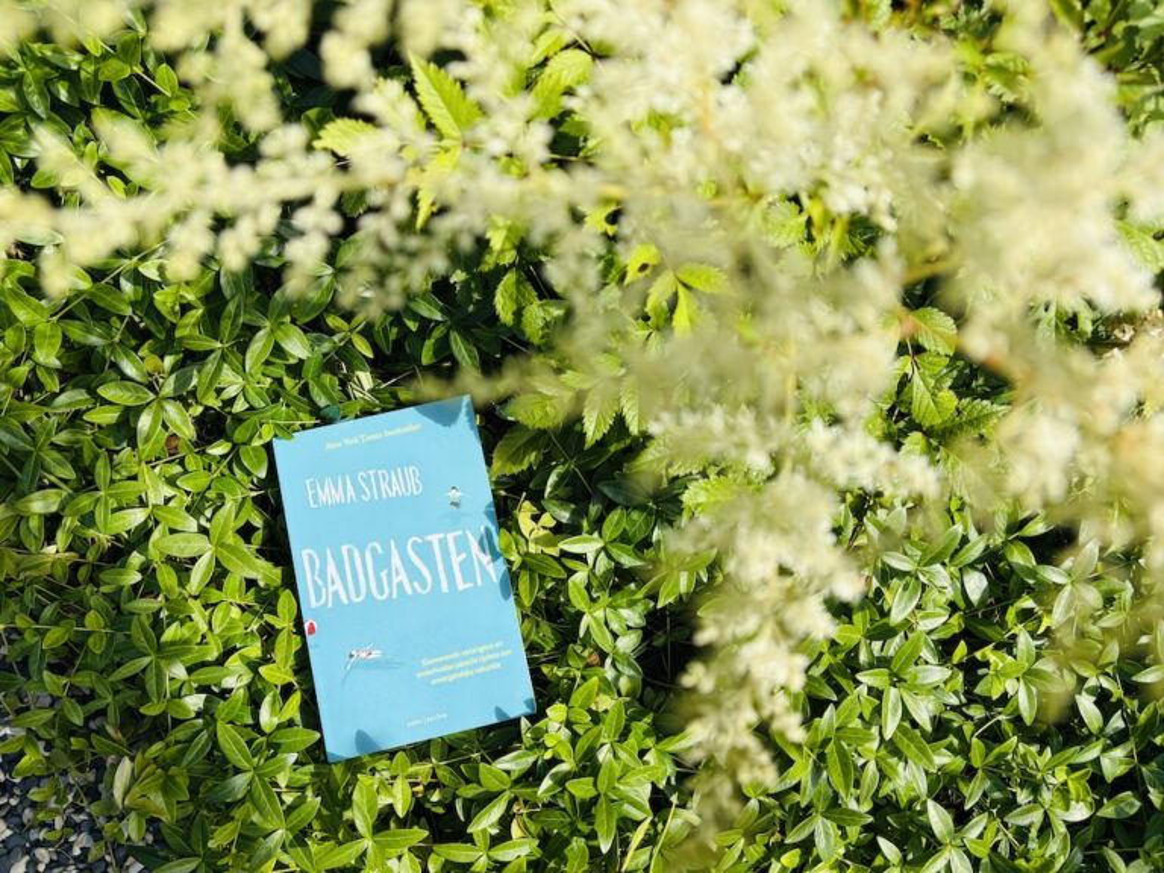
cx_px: 582
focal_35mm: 26
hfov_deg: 67.3
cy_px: 436
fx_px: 874
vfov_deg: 53.1
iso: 50
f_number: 1.6
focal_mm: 5.96
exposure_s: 1/4065
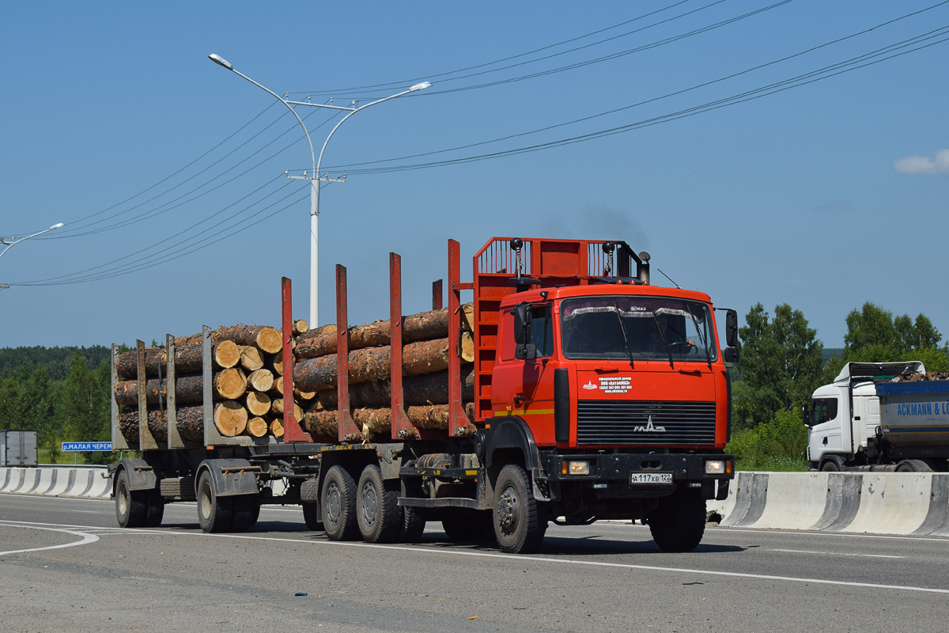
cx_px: 474
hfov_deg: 24.6
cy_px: 316
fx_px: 2175
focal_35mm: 82
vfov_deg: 16.6
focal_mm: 55
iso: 200
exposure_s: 1/1600
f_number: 7.1
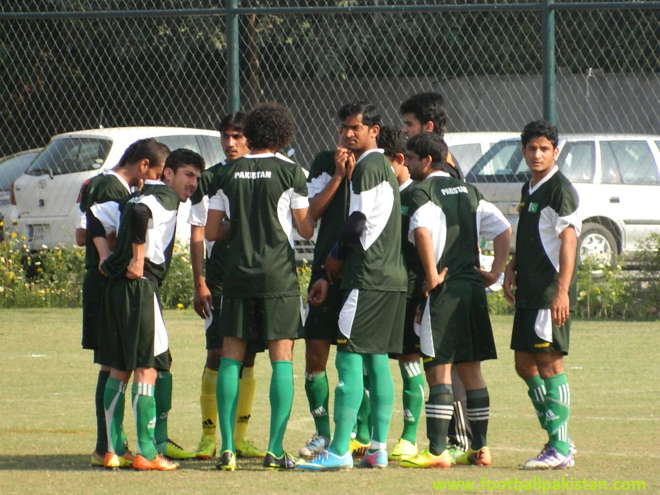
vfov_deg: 2.8
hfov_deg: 3.8
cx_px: 330
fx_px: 10010
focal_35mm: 525
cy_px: 248
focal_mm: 94.5
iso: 100
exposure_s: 1/200
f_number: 5.8
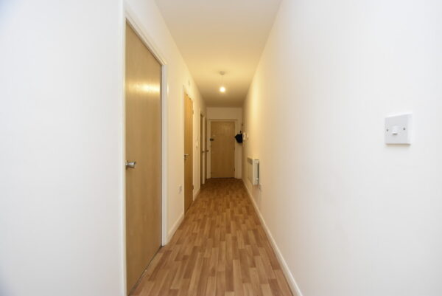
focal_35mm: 15
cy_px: 148
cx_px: 221
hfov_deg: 100.3
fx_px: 184
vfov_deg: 77.4
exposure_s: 1/60
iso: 2000
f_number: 4
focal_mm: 10
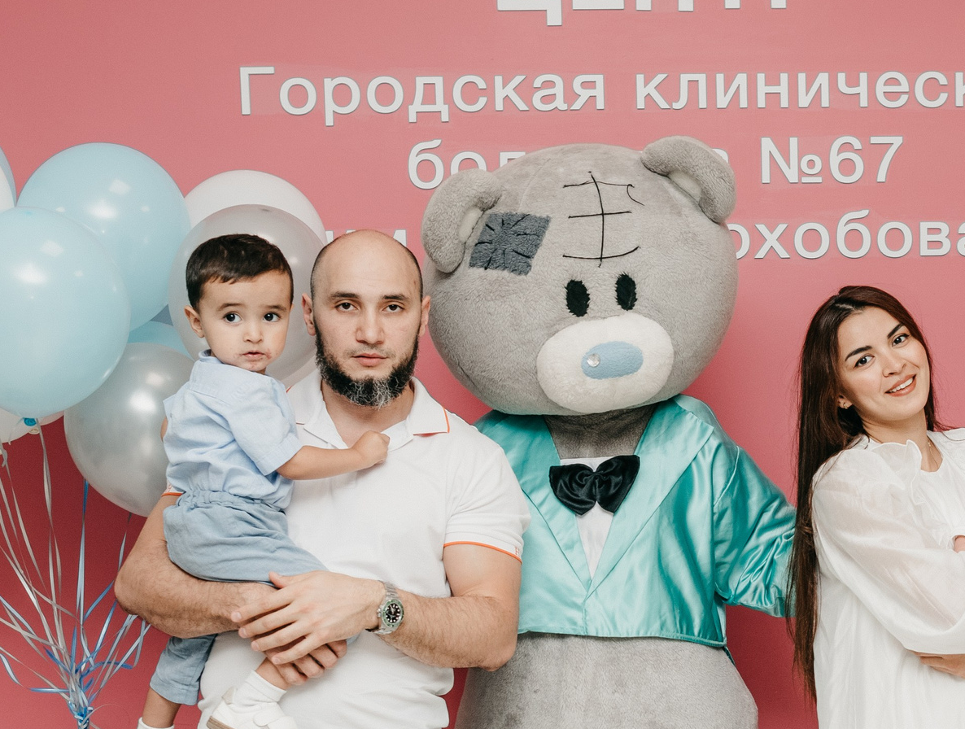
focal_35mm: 63
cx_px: 774
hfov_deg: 29.9
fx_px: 1761
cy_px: 597
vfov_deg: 23.0
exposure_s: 1/160
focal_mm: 26
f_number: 4
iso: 200
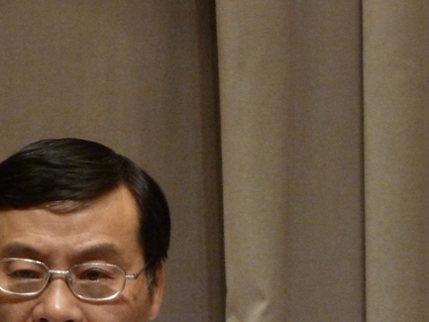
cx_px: 99
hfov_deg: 2.3
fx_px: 10661
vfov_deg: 1.7
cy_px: 319
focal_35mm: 860
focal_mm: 49.2
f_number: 4.9
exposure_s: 1/50
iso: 400
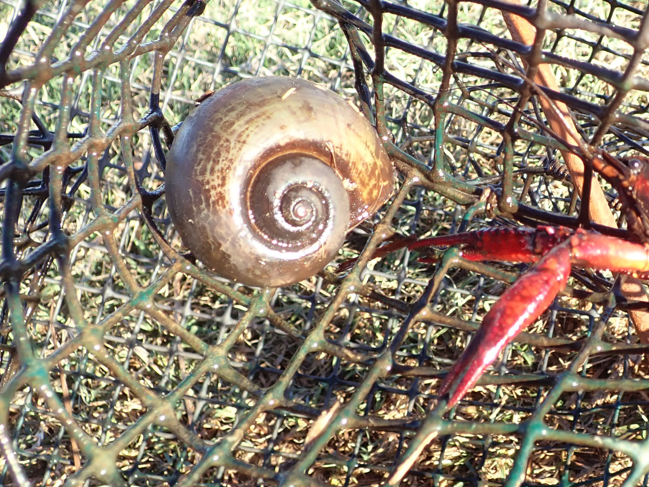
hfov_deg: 29.8
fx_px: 1181
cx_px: 547
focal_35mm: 63
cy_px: 180
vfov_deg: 23.2
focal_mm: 5.5
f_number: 3.2
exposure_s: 1/160
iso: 100
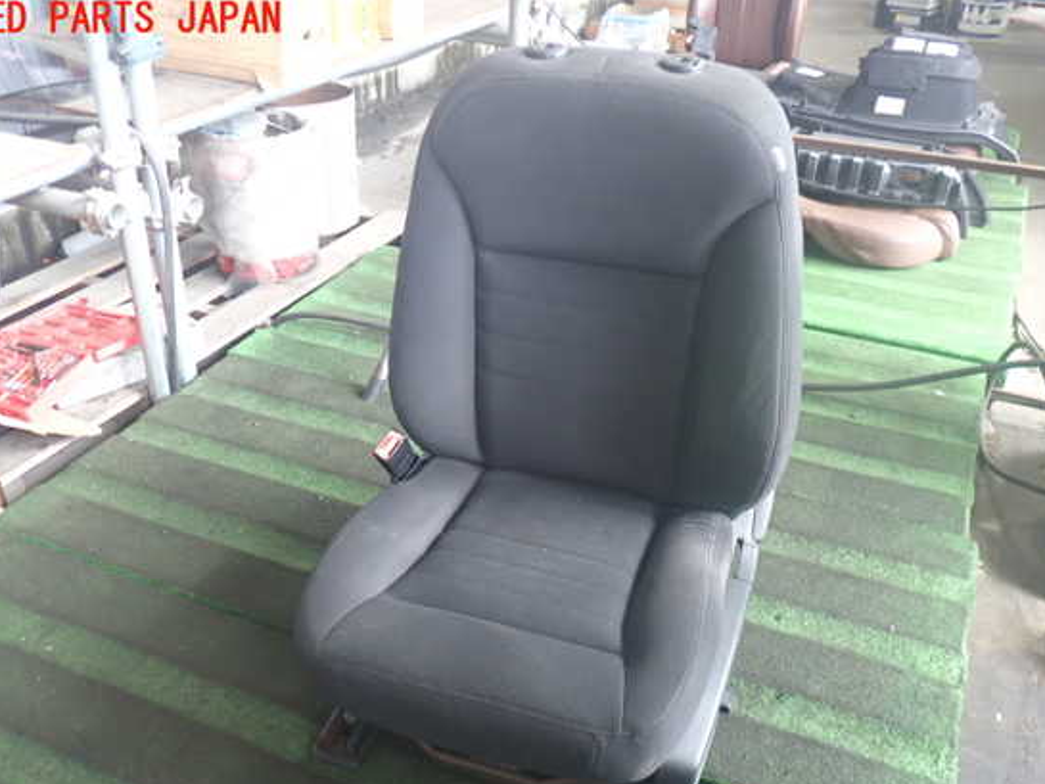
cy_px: 427
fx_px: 996
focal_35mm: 33
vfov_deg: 42.9
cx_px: 508
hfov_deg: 55.3
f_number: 2.3
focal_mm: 5.4
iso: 250
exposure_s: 1/30
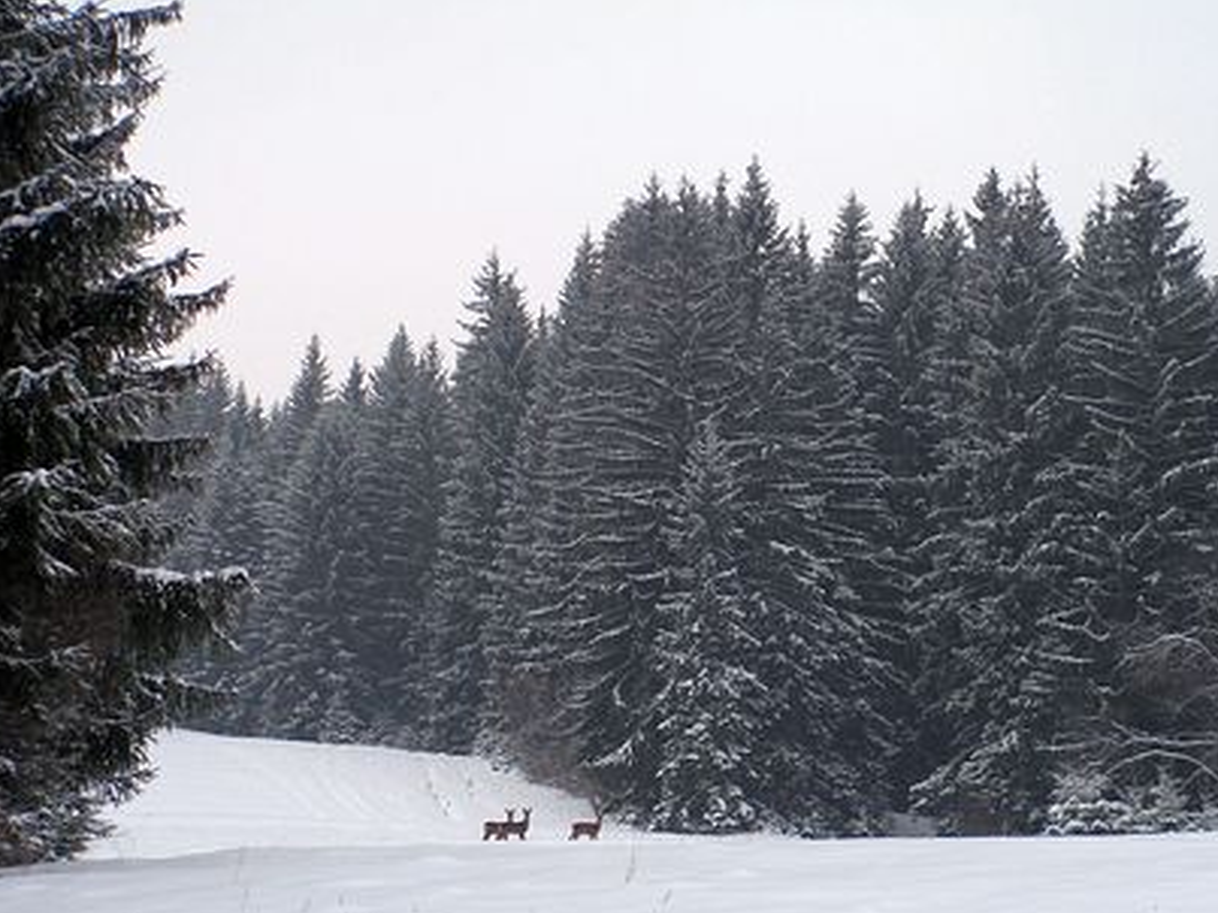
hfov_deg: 18.7
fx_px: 3693
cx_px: 653
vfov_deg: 14.1
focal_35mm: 105
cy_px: 479
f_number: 3.3
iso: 50
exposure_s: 1/125
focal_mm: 15.8
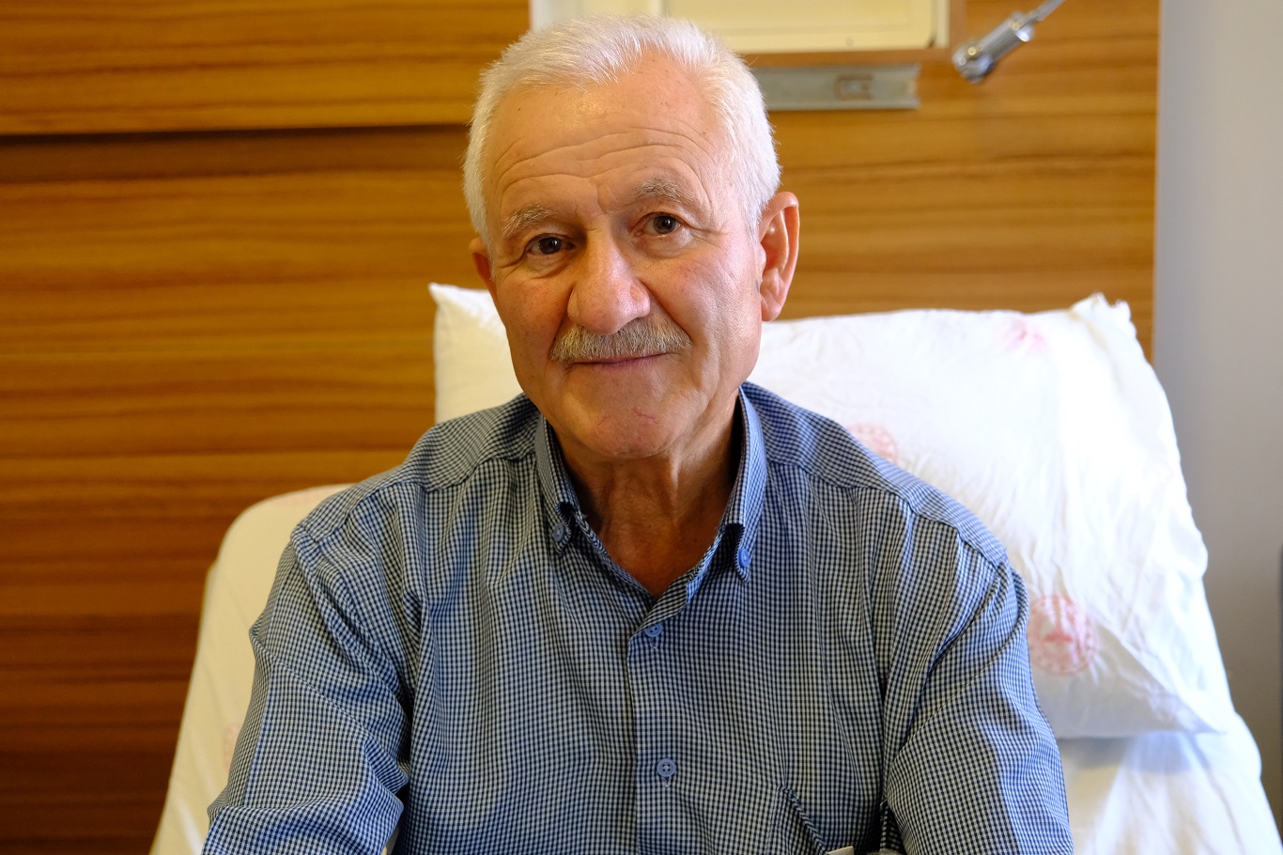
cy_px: 428
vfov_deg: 27.5
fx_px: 1746
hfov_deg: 40.4
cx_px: 642
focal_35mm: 49
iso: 2000
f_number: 4
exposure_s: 1/125
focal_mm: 32.5
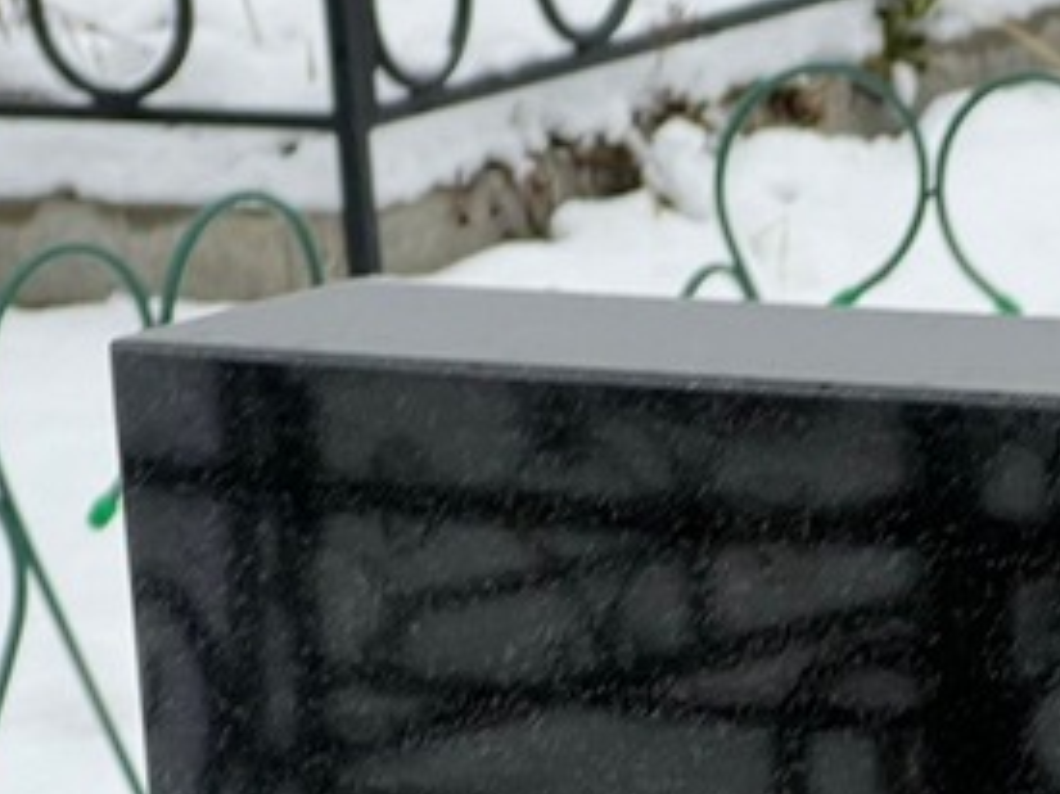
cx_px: 1314
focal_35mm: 224
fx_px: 6856
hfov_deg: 8.7
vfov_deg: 6.6
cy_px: 1114
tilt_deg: -17.5
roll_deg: +0.3
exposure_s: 1/99
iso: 40
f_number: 2.8
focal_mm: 9
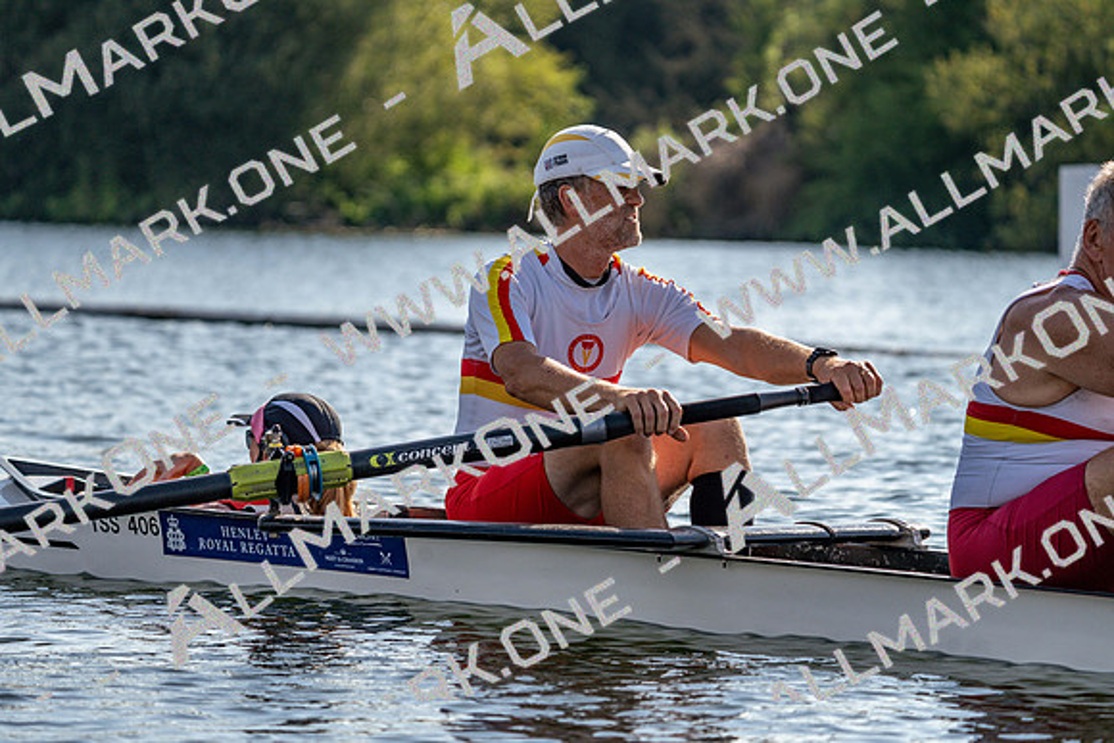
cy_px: 372
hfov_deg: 10.3
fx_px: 6190
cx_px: 557
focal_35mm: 200
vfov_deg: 6.9
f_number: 5.6
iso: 200
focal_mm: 200
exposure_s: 1/1600
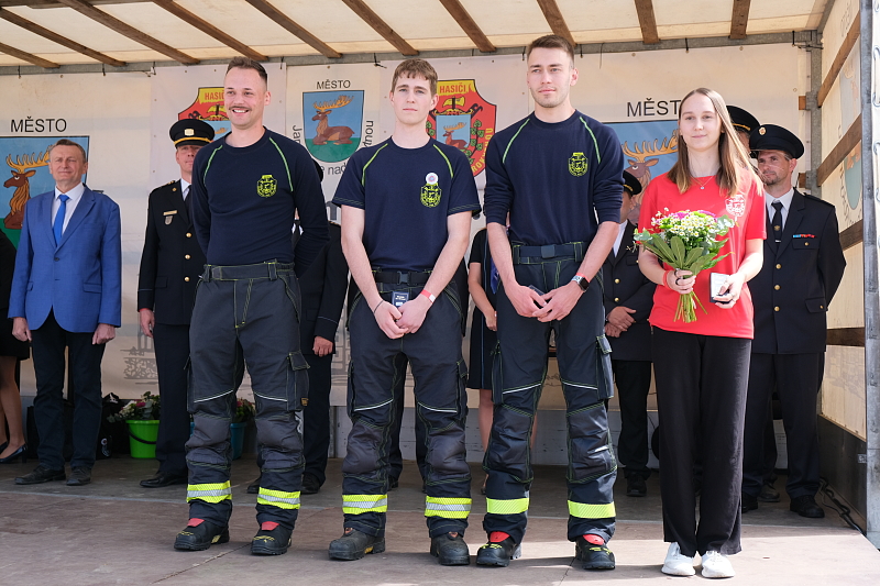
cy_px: 293
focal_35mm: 45
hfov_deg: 43.6
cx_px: 440
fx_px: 1100
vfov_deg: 29.9
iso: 320
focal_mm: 30.2
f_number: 5.6
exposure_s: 1/250
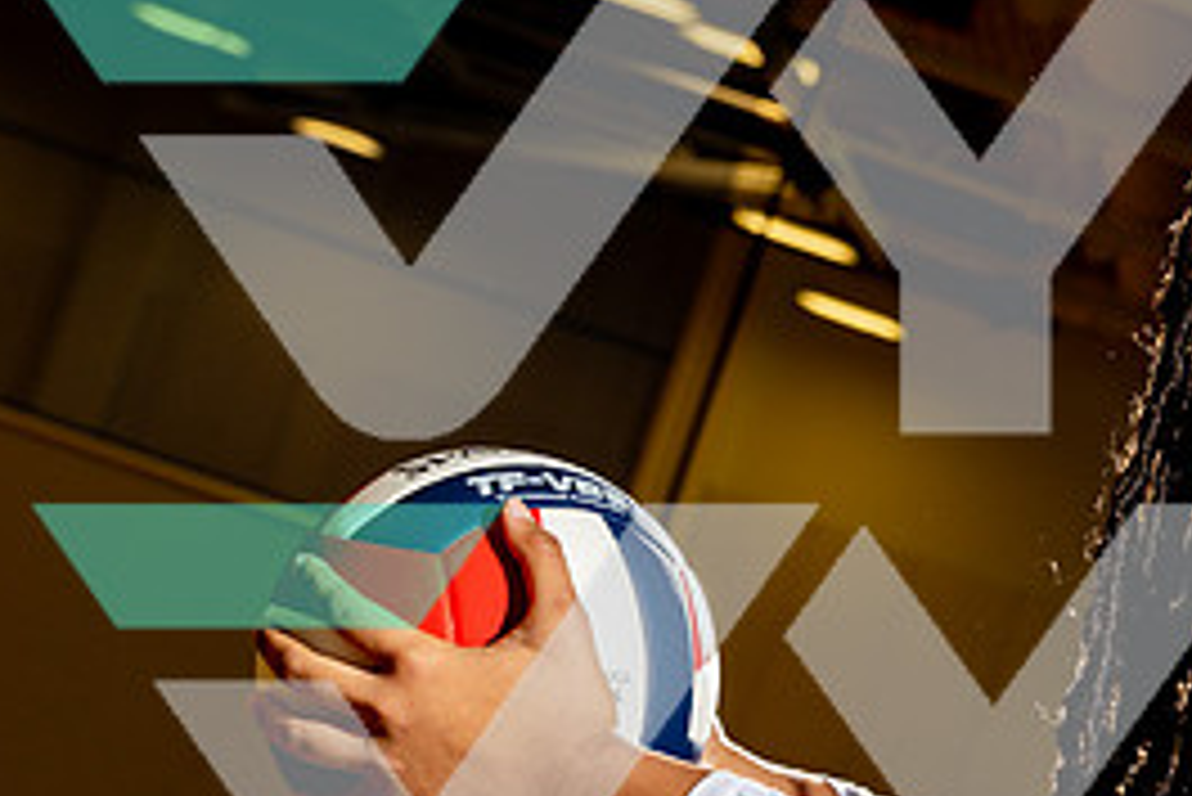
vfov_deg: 13.2
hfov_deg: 19.3
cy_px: 744
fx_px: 3412
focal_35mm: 103
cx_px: 1179
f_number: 5.6
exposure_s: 1/250
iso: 250
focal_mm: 47
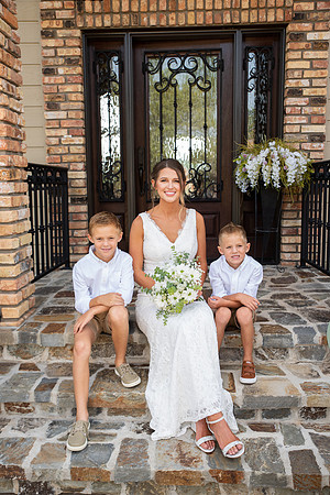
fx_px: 481
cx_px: 165
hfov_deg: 37.9
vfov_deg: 54.4
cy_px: 248
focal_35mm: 35
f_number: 4.5
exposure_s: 1/160
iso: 200
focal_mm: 35
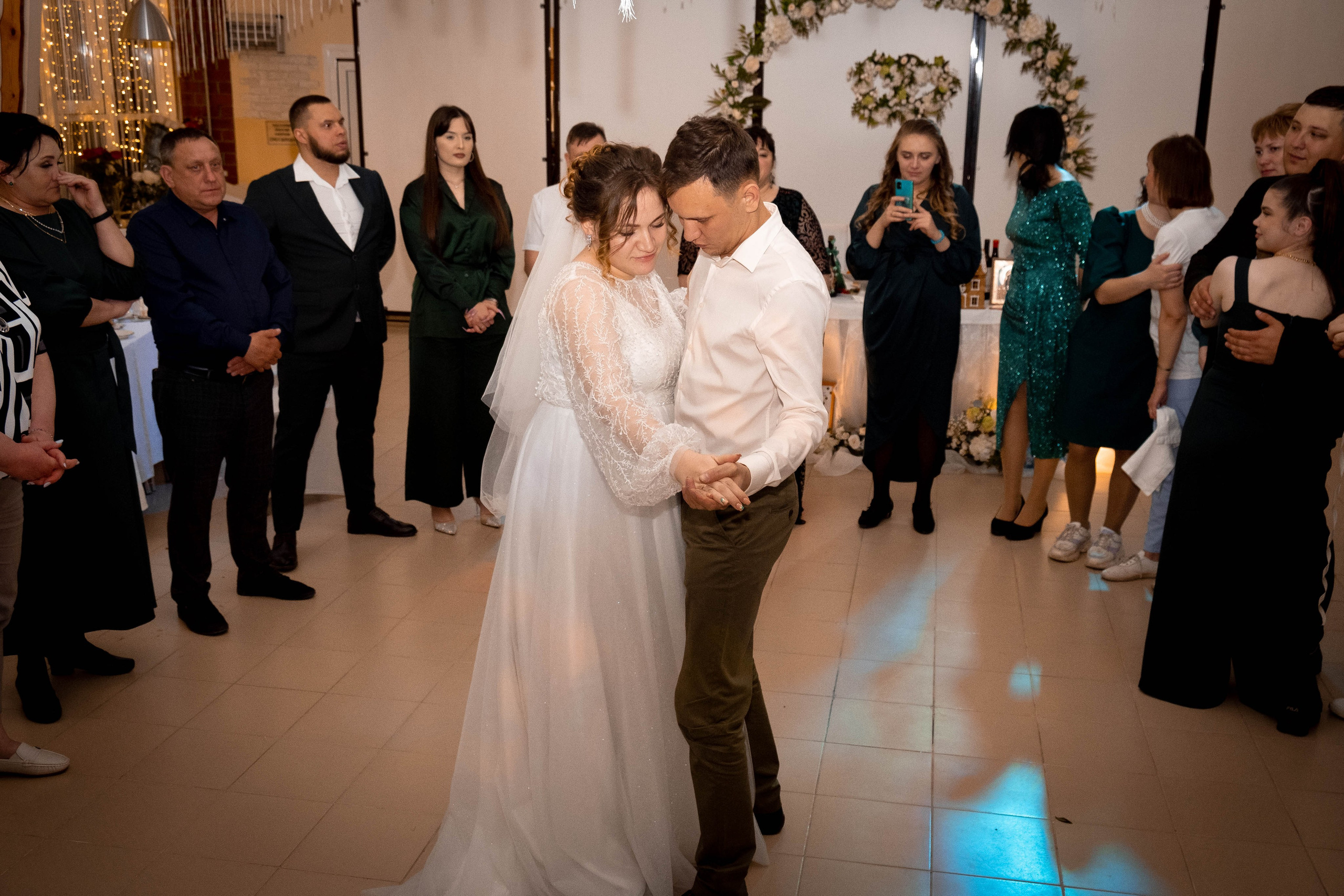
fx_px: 1254
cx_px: 679
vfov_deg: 39.3
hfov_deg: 56.4
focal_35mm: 34
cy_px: 448
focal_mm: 22.3
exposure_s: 1/160
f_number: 4
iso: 1600
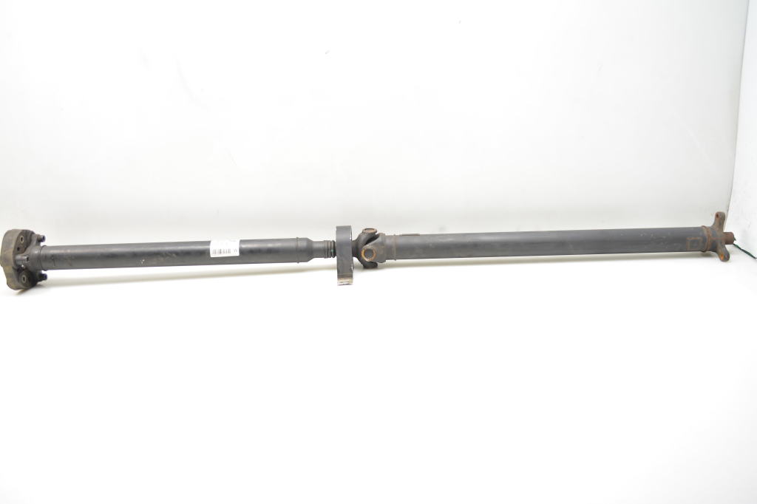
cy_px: 252
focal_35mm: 30
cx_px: 378
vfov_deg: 43.6
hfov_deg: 61.9
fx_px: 631
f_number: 3.8
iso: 100
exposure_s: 1/20
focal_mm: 20
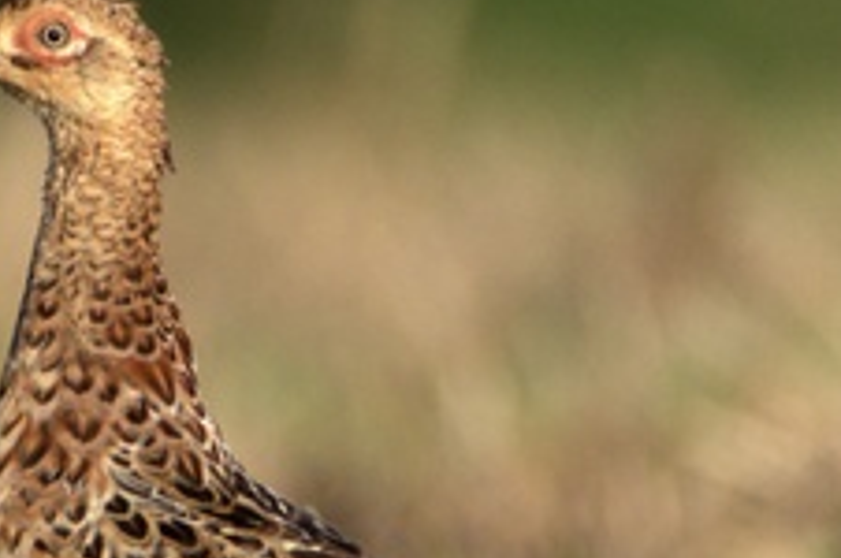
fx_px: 74345
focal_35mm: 3187
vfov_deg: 0.4
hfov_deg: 0.6
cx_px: 167
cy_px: 244
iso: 1000
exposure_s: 1/2000
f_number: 7.1
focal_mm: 600
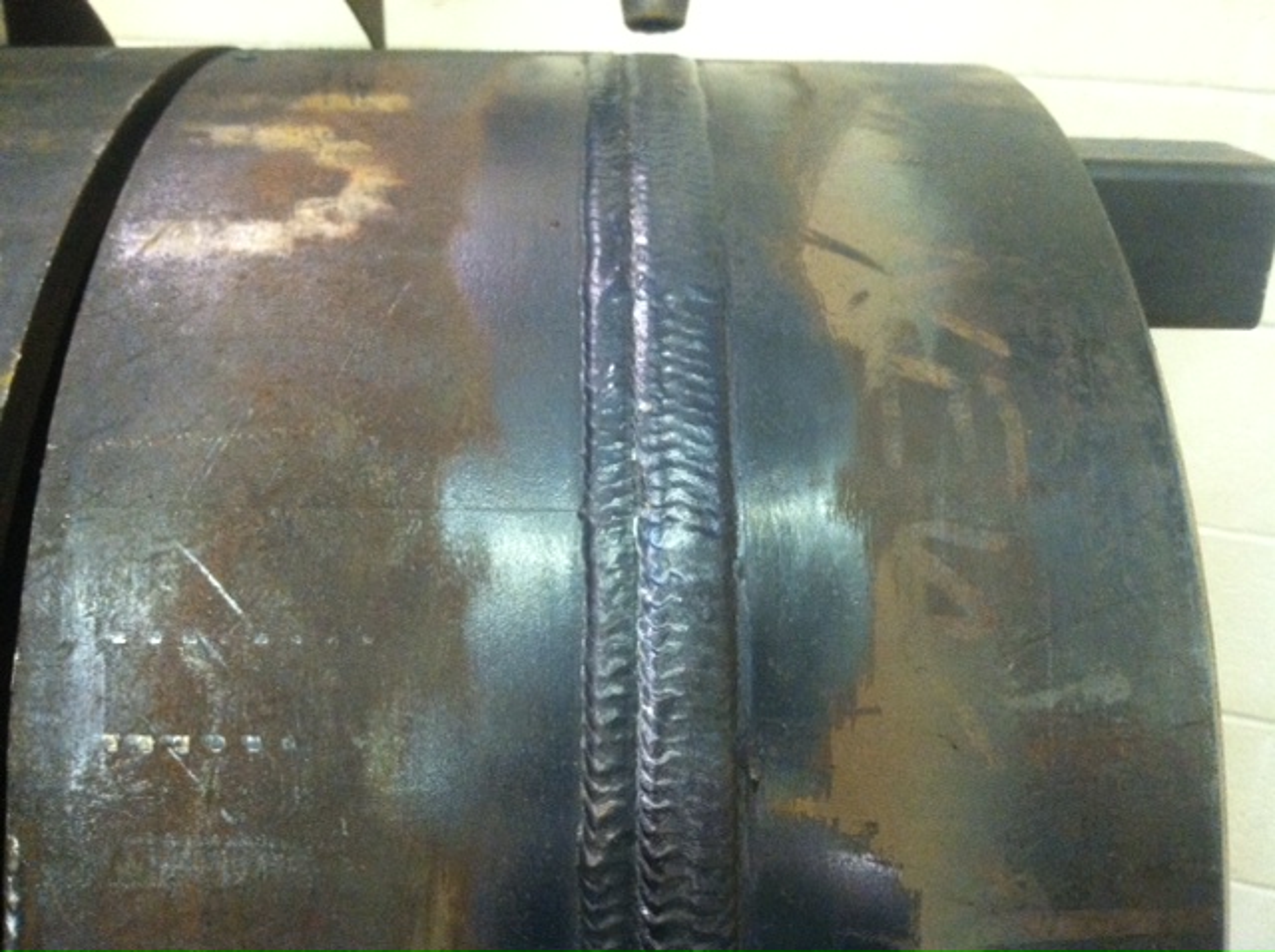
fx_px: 1287
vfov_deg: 40.6
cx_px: 638
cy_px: 476
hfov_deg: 52.7
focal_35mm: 35
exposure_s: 1/15
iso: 500
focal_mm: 3.85
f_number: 2.8
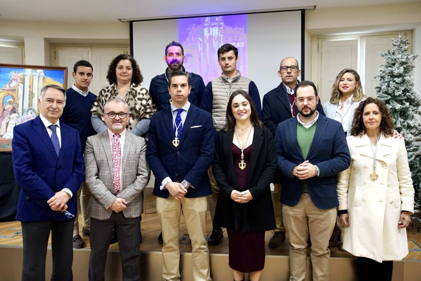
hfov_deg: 61.9
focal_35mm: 30
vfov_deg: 43.6
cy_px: 140
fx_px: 351
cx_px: 210
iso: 1600
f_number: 2.8
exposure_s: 1/250
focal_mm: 20
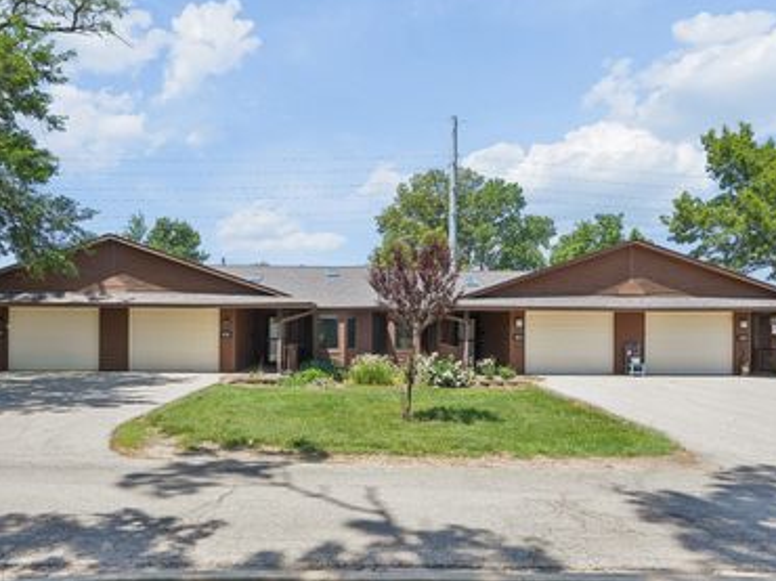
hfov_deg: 67.2
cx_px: 354
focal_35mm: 26
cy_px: 330
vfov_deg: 52.8
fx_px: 582
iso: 400
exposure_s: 1/640
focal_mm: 20
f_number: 10
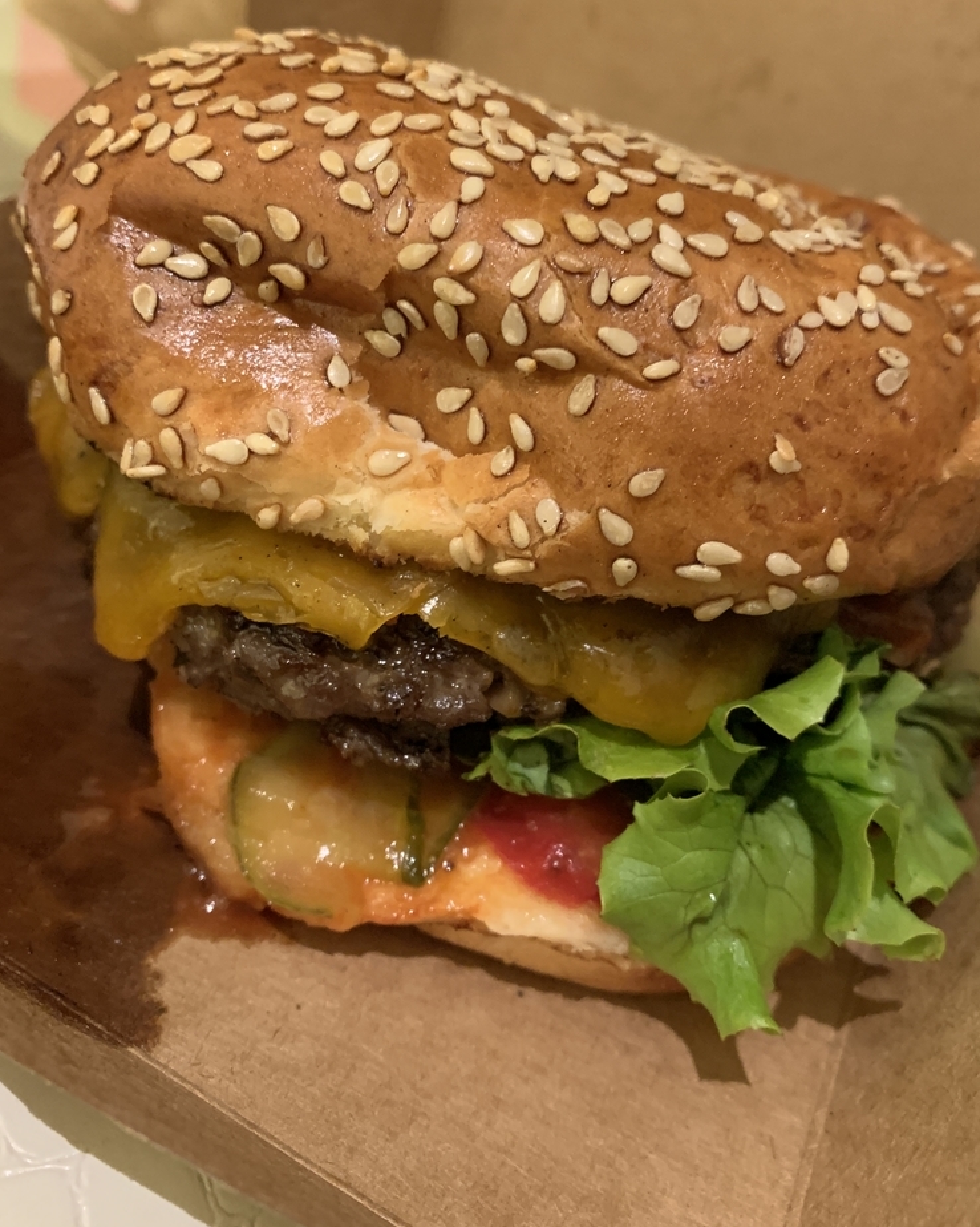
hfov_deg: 44.5
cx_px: 507
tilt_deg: -31.4
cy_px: 532
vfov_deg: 54.1
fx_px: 1197
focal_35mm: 33
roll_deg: -18.6
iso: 400
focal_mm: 4.25
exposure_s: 1/25
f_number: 1.8
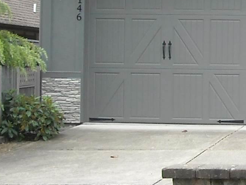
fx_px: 1158
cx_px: 442
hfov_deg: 11.3
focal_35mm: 163
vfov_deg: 9.1
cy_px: 30
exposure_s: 1/201
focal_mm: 5.7
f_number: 2.8
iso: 64
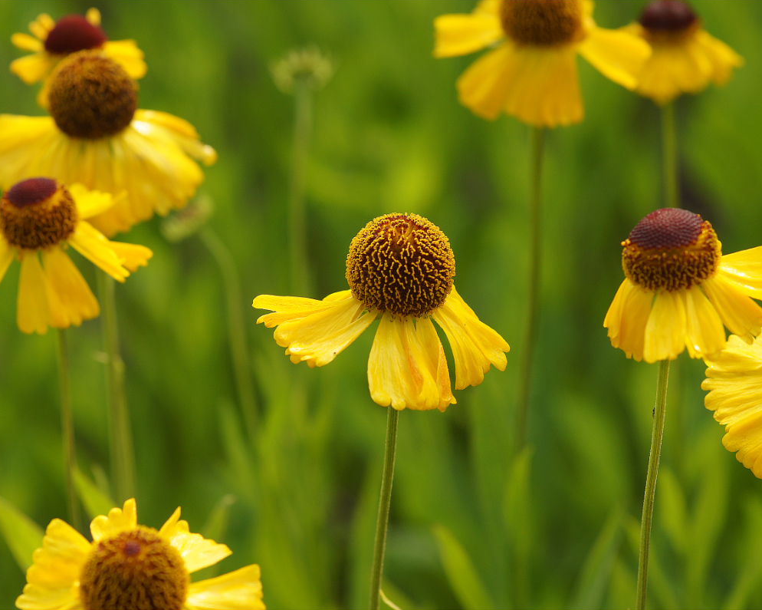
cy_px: 305
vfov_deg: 9.1
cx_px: 392
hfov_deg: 11.4
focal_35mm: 170
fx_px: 3834
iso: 160
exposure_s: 1/160
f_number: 5.6
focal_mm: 100
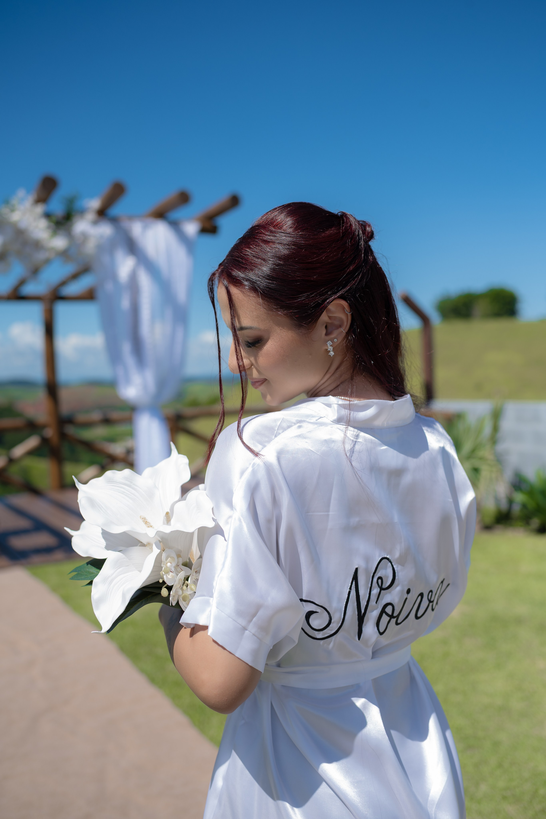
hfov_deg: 37.9
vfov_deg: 54.4
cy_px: 410
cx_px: 273
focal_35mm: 35
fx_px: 796
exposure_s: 1/2000
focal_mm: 35
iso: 80
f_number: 2.8
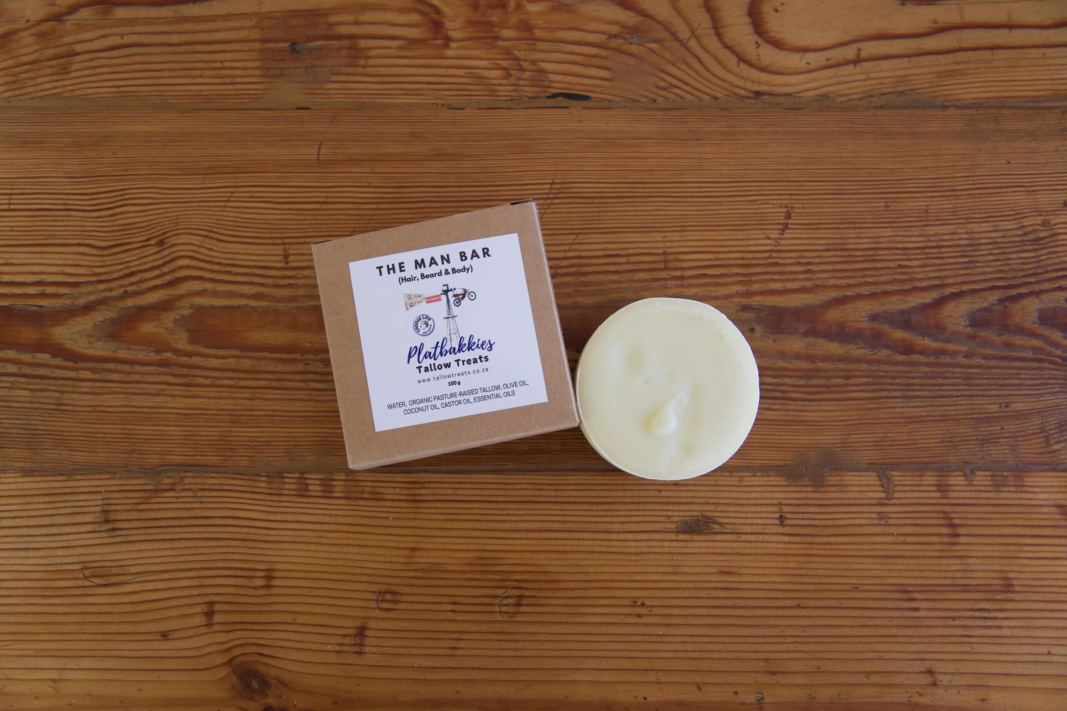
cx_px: 534
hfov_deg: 61.9
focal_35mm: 30
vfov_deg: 43.6
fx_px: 889
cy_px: 356
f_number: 4
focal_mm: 20
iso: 500
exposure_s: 1/160
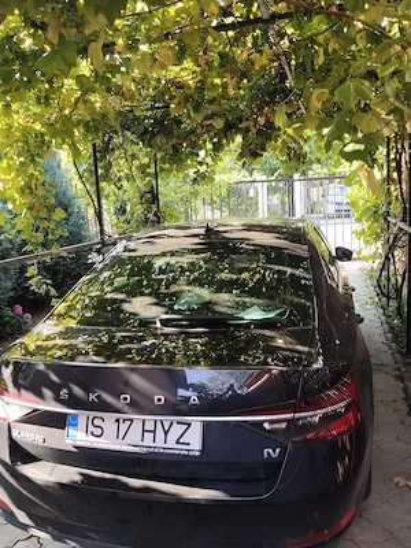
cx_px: 206
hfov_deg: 48.2
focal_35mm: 29
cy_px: 274
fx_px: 459
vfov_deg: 61.7
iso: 80
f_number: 1.8
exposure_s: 1/100
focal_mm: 4.22
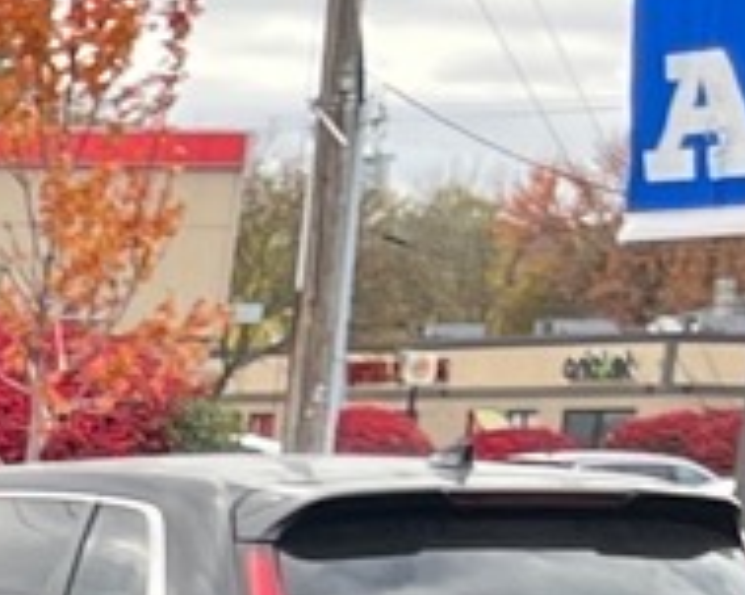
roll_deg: -1.4
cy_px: 1753
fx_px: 4738
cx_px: -1853
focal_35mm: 215
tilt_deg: -14.1
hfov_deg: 7.4
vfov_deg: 6.6
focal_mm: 5.1
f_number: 1.6
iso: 50
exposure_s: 1/532
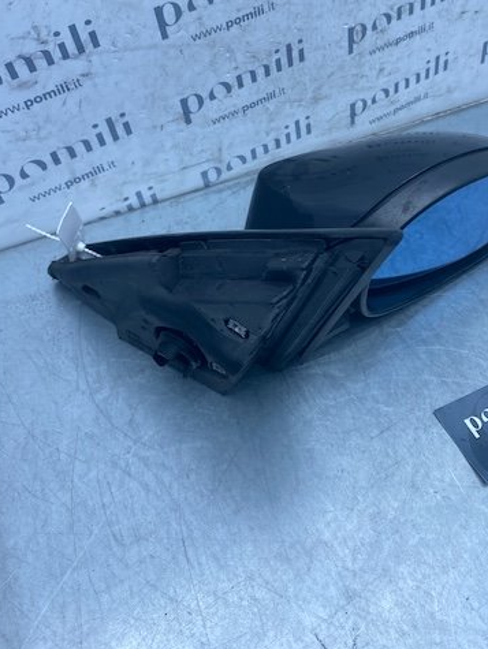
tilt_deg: -46.4
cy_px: 240
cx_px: 293
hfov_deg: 40.6
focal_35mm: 35
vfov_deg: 52.0
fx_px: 657
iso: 32
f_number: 1.8
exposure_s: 1/912
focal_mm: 4.25
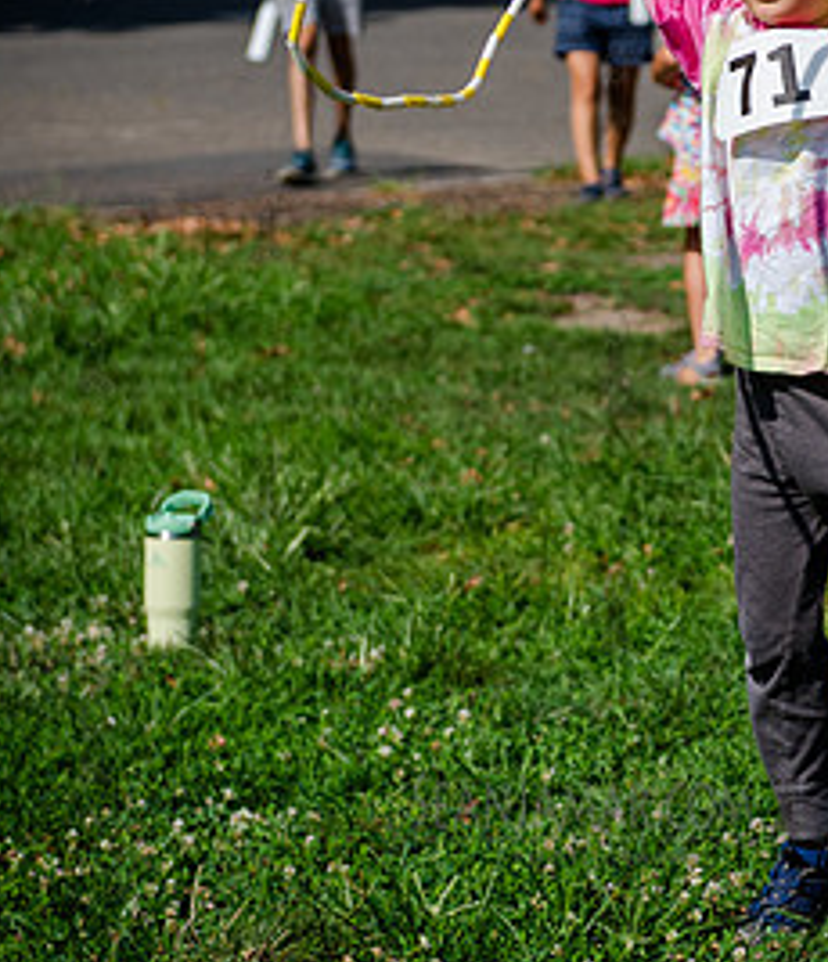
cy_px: 346
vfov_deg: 13.5
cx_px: 782
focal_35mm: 138
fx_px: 4046
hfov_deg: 11.6
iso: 200
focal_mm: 60
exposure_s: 1/3200
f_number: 3.2
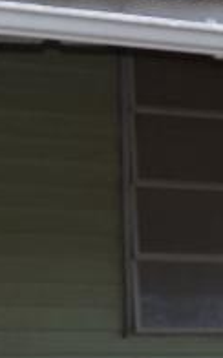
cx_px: 137
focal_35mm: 180
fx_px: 1755
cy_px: 375
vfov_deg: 11.5
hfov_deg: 7.3
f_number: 4.5
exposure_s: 1/200
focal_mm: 18
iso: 100
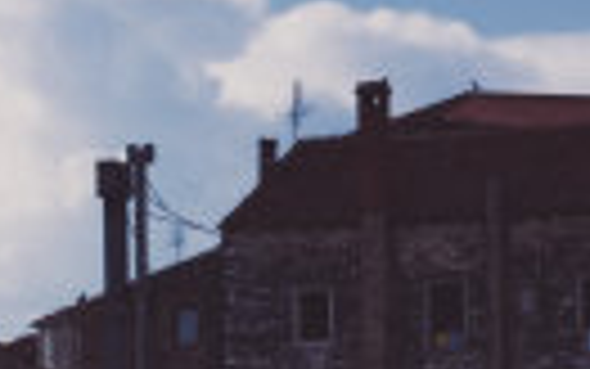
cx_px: -117
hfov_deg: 8.2
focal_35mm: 252
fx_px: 4054
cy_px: 407
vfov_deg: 5.2
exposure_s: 1/250
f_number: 16
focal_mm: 35
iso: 200
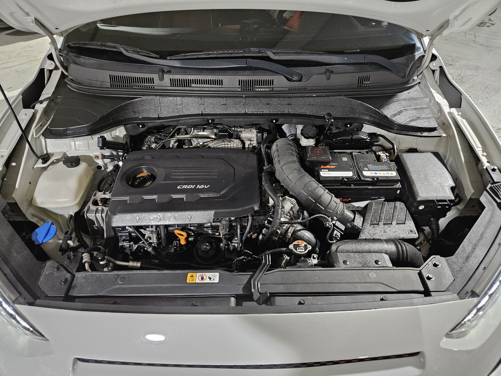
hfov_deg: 73.9
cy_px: 188
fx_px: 333
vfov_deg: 58.9
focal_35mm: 23
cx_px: 250
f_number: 1.8
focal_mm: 5.4
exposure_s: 1/24
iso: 640
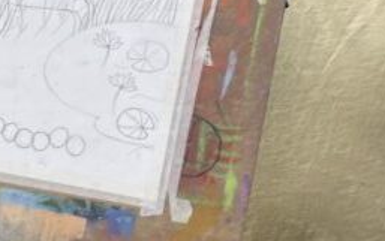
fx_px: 1081
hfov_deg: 20.2
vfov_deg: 12.6
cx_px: 237
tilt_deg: -10.6
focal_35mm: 103
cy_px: 10
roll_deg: +1.4
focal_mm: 5.1
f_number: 1.6
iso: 50
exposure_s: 1/100
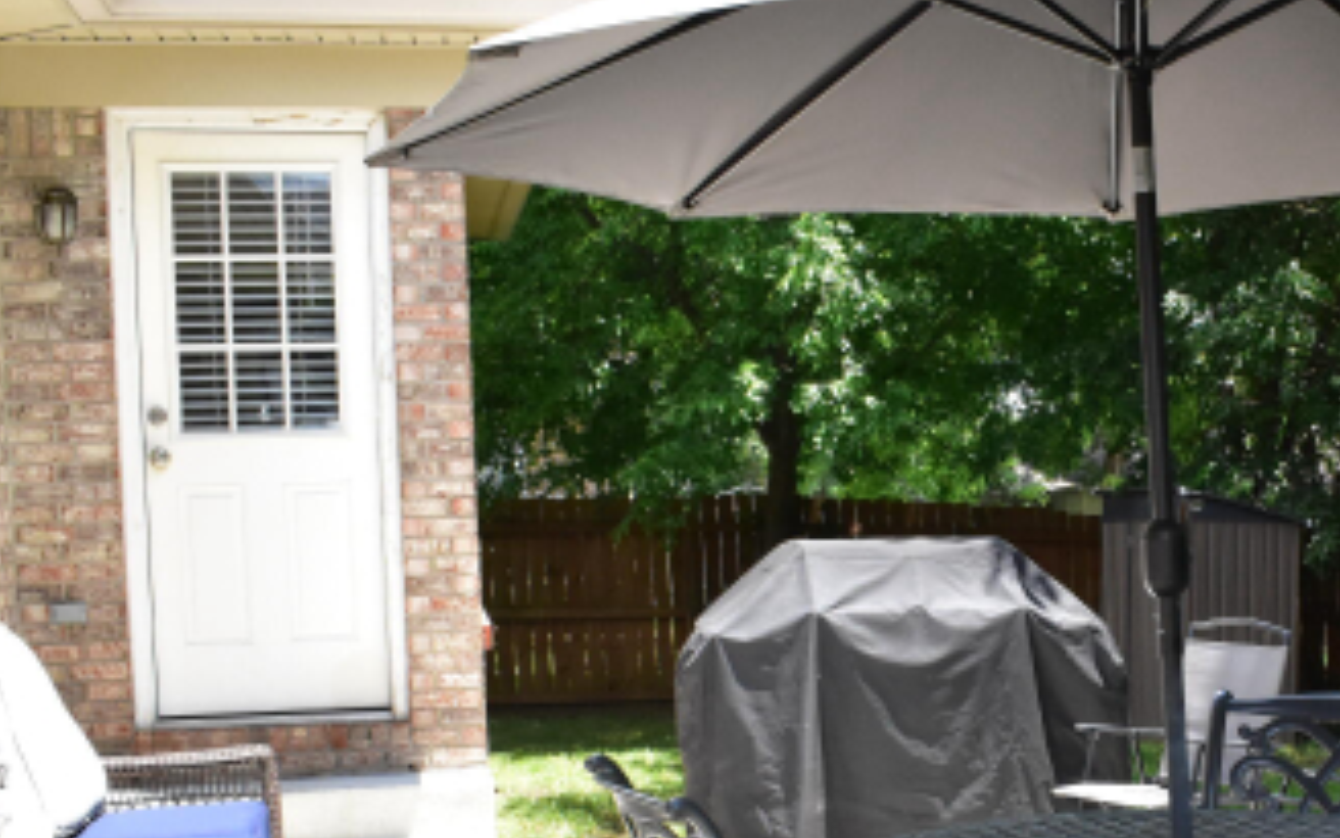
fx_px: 2301
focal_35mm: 63
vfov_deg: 20.3
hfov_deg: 31.5
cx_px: 1111
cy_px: 703
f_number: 8
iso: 1600
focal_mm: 18
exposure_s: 1/800
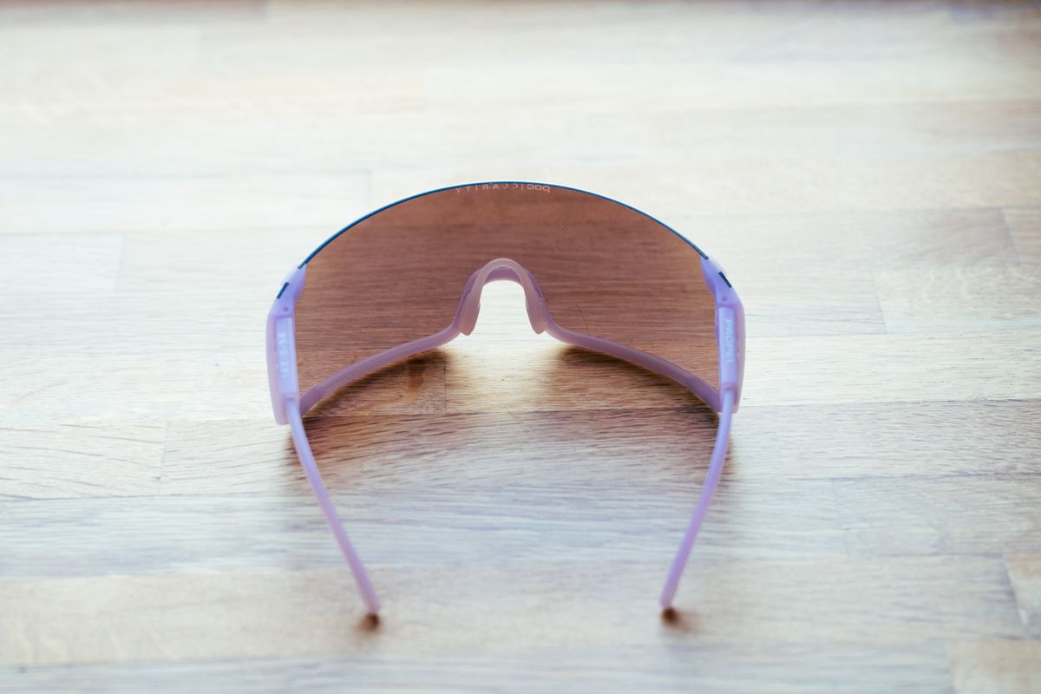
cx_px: 520
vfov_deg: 16.1
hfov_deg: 23.9
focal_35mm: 85
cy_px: 347
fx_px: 2458
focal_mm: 85
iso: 800
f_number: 5.6
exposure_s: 1/125
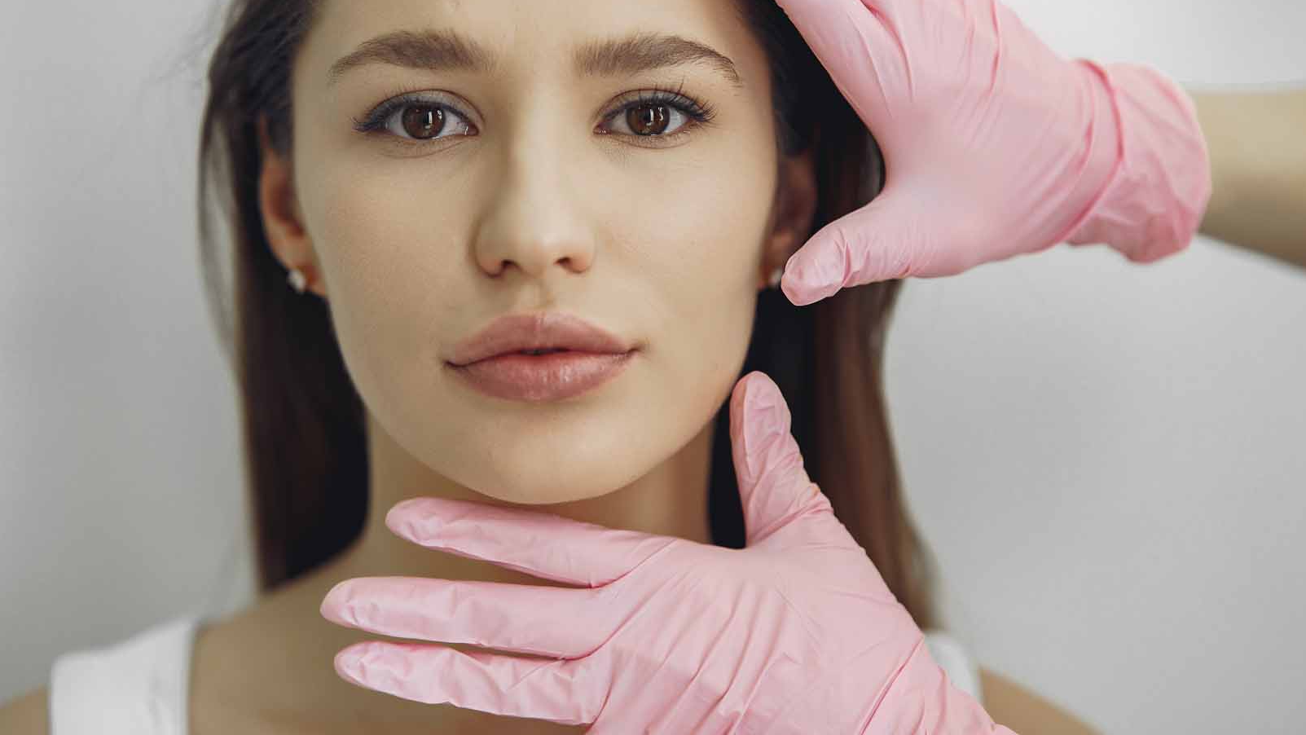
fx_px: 3117
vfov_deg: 13.4
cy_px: 301
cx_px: 659
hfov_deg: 23.7
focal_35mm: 90
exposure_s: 1/250
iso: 160
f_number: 2.2
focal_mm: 85
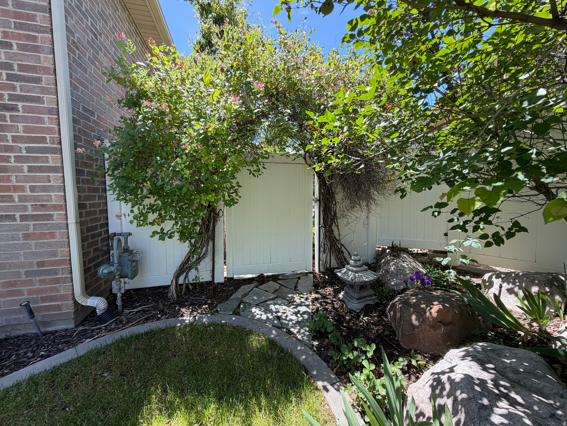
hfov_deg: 102.1
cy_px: 213
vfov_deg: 85.7
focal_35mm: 14
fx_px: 229
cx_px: 284
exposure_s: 1/282
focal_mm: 2.22
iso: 50
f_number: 2.2
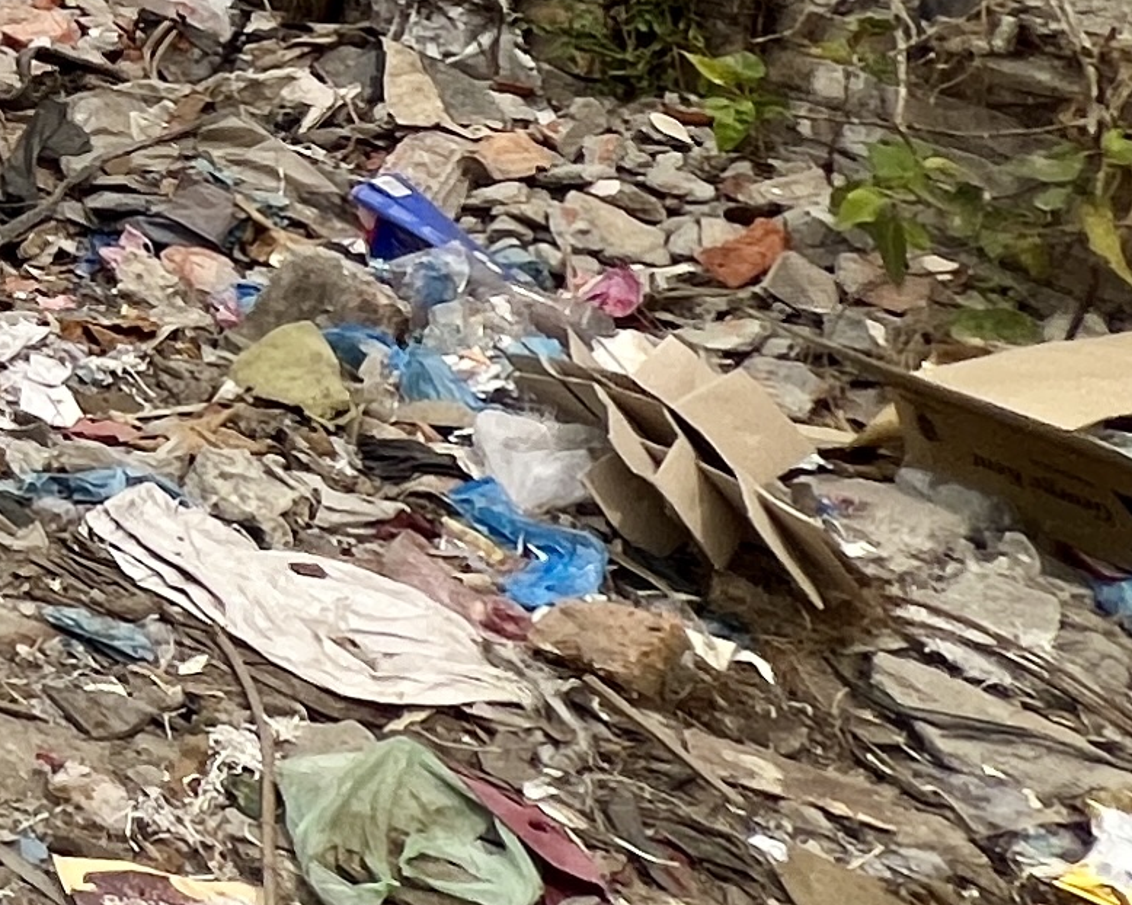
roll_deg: +1.1
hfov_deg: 15.5
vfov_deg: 19.8
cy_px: -519
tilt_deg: -2.5
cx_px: -1555
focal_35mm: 65
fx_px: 2177
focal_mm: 1.57
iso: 32
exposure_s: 1/1783
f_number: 1.8
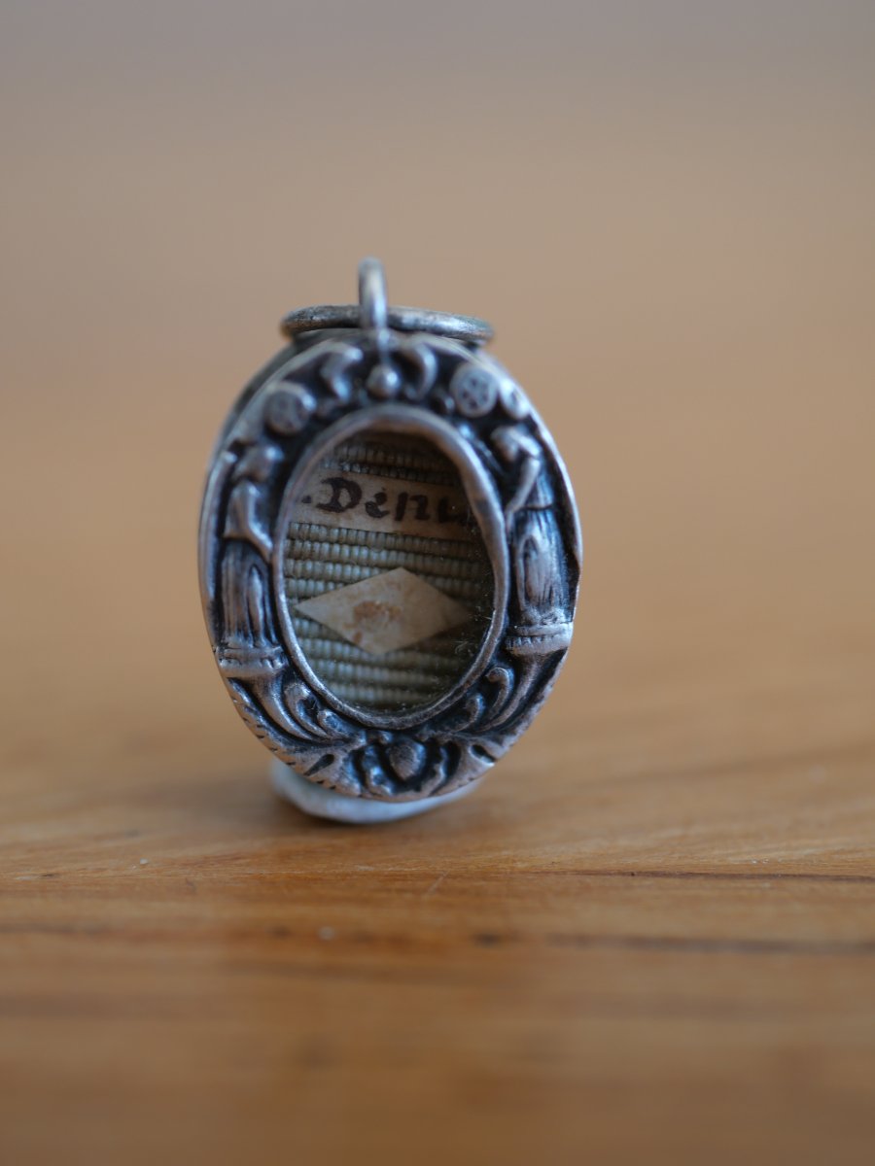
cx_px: 438
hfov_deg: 24.4
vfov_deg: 32.2
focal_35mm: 60
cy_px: 583
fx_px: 2022
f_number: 2.8
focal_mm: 30
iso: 250
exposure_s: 1/60
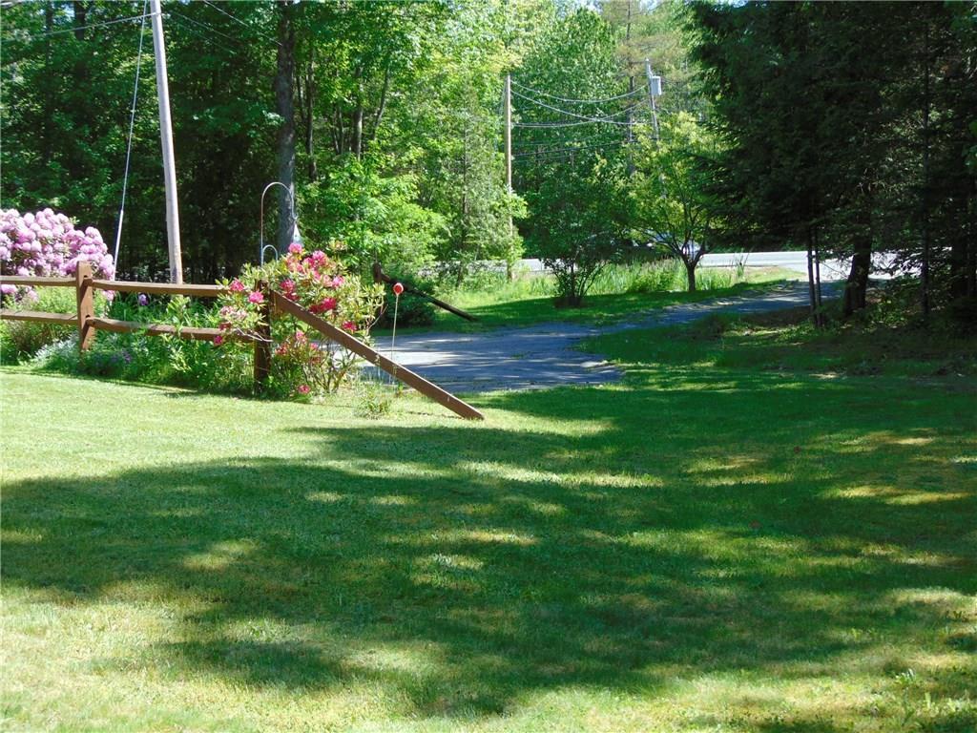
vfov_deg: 24.4
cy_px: 366
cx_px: 488
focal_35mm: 60
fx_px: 1693
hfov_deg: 32.2
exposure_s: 1/250
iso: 80
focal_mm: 10.8
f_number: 3.6
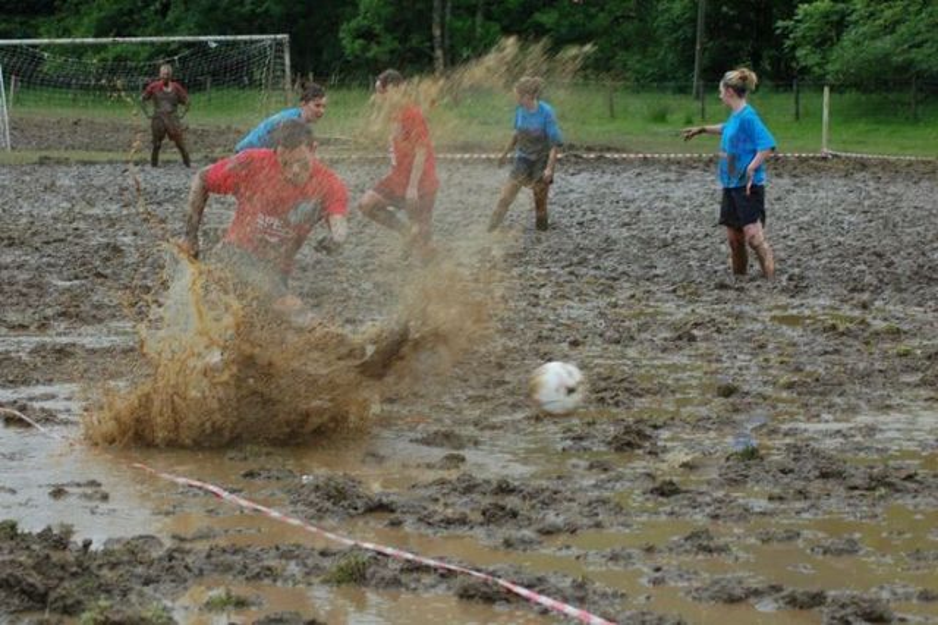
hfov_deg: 19.5
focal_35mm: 105
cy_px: 312
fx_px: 2734
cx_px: 469
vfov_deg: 13.0
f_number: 5.6
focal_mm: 70
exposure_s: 1/500
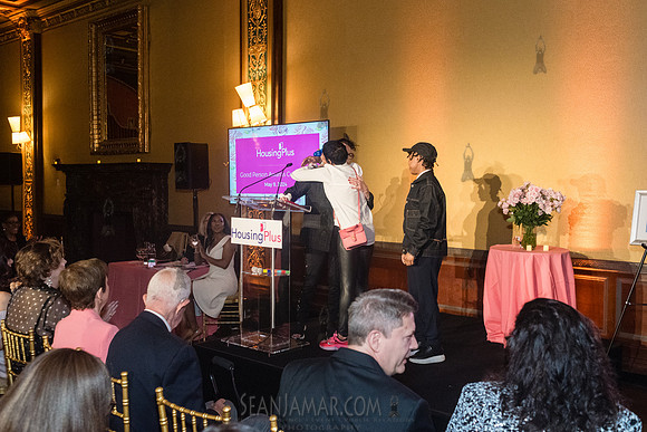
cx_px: 330
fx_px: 650
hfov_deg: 52.9
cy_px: 216
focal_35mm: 36
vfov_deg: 36.7
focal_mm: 35
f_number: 5
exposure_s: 1/160
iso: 6400
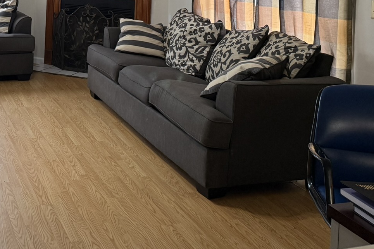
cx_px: 96
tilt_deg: -1.3
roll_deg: -1.7
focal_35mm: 53
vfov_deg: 23.7
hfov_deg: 36.7
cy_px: -33
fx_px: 550
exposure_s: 1/120
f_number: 1.78
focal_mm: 6.76
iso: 320
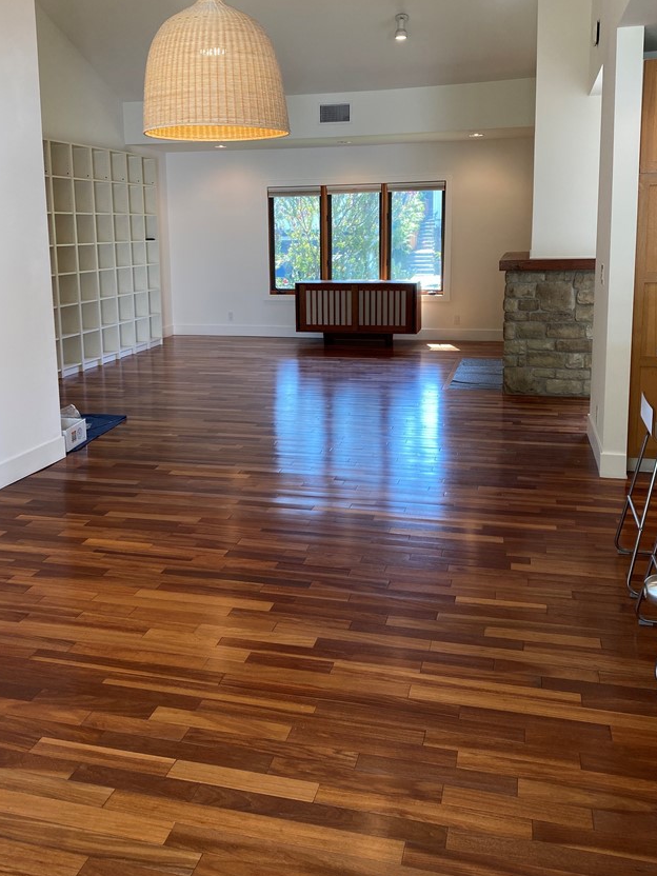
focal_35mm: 32
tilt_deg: -7.9
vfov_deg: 56.5
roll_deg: +0.0
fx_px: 810
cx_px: 294
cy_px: 367
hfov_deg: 44.1
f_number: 1.8
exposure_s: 1/120
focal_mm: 4.25
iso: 64
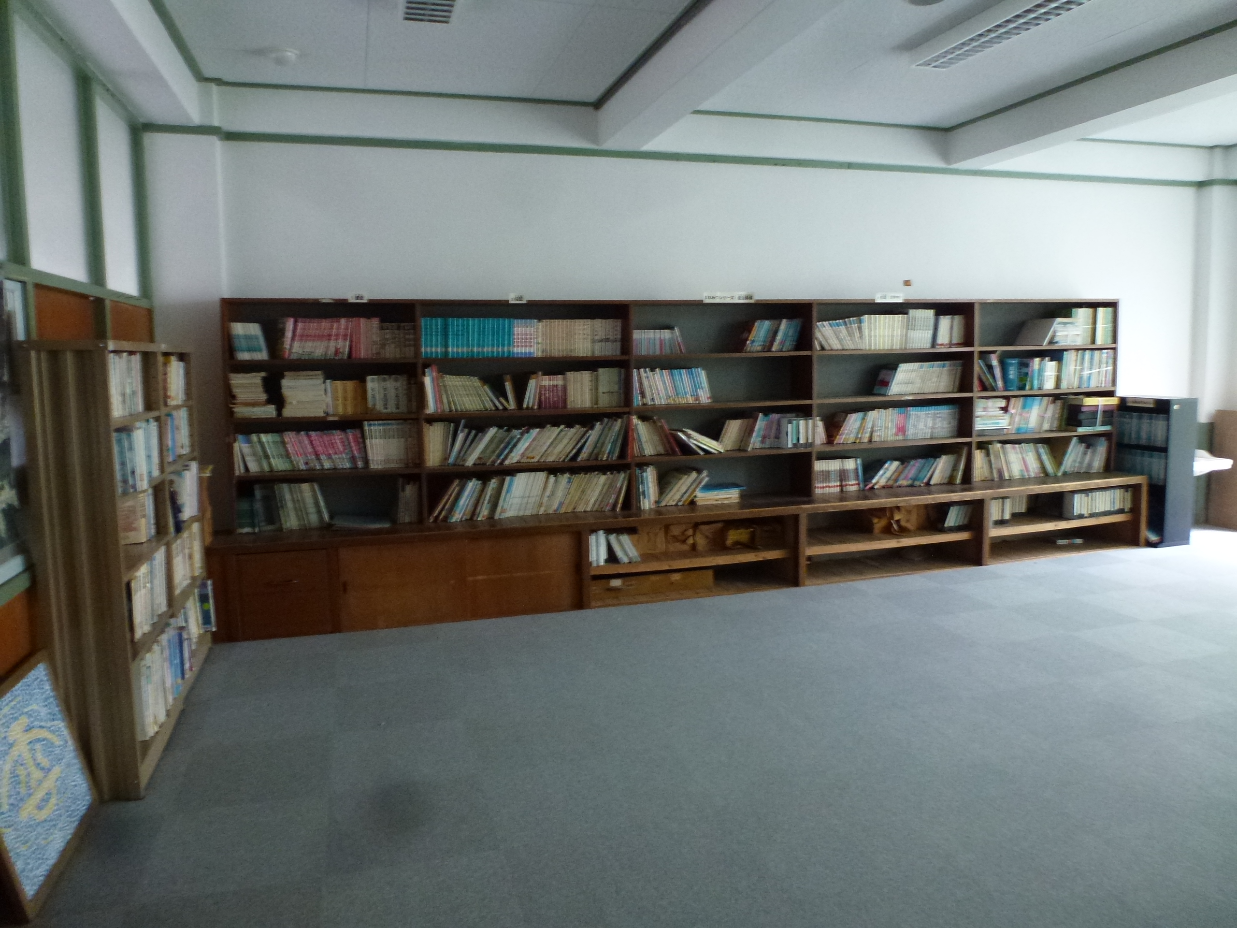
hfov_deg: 71.6
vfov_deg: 56.8
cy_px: 464
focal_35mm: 24
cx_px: 618
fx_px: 858
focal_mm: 4.3
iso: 400
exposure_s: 1/25
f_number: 3.3
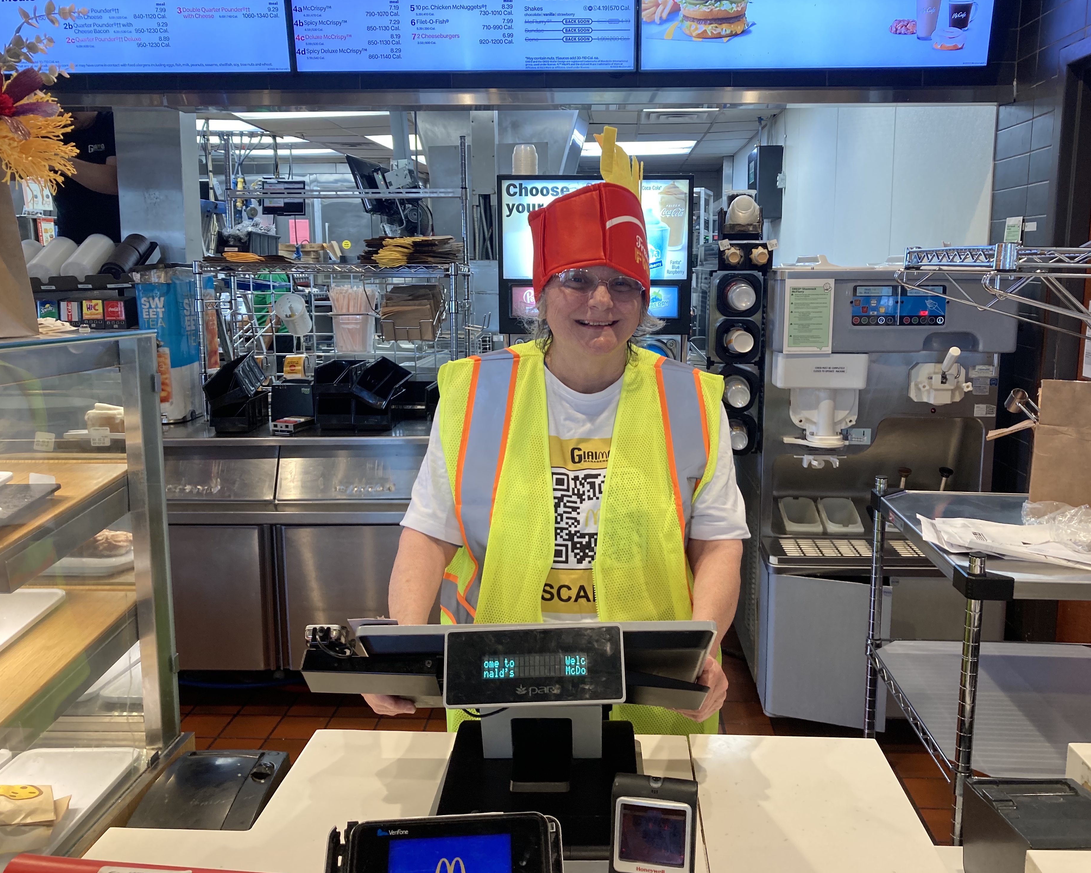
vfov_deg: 48.5
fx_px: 969
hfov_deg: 58.7
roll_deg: -0.5
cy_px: 440
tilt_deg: -9.6
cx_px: 582
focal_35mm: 30
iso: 80
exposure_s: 1/60
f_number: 1.8
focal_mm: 3.99
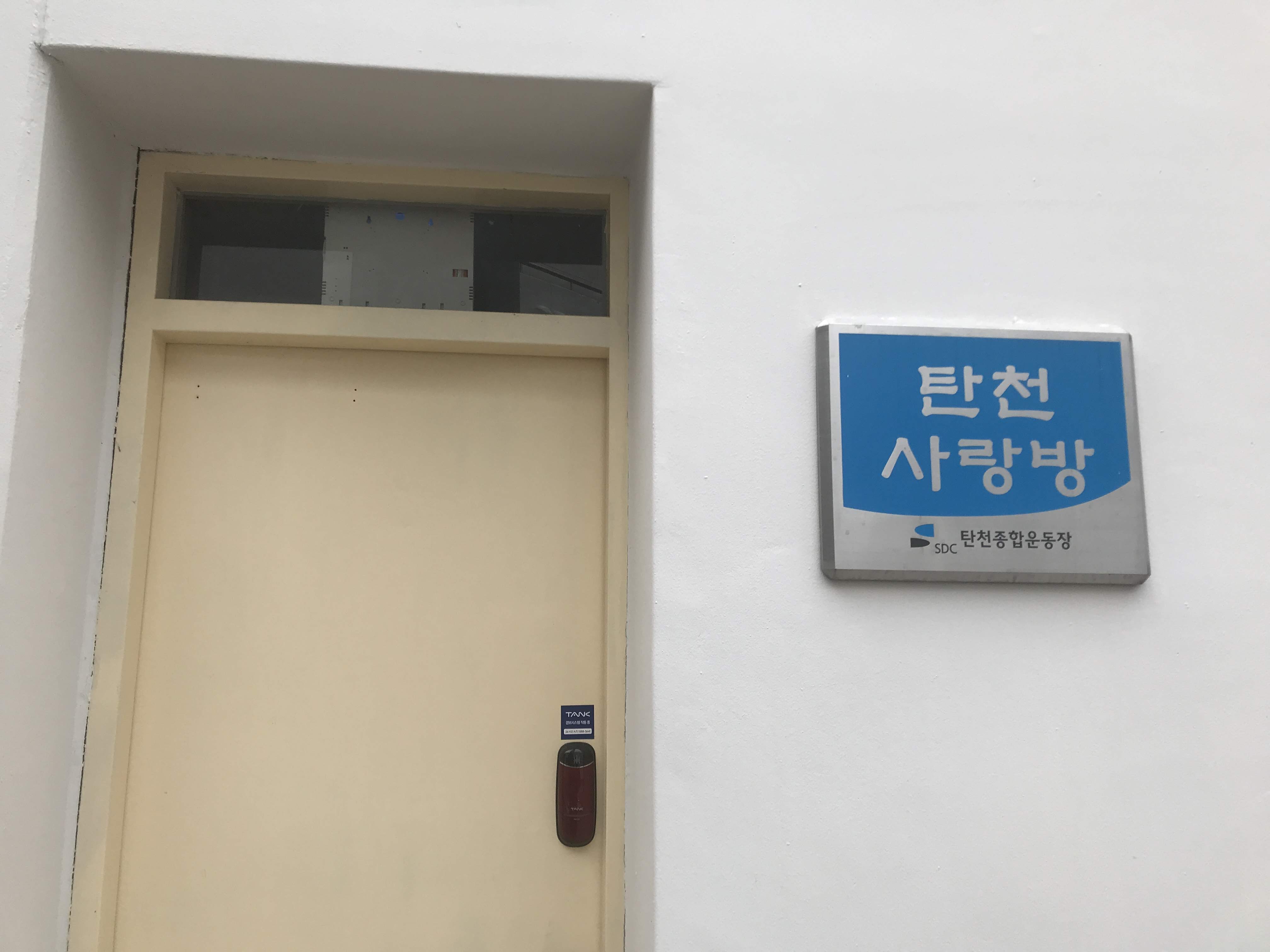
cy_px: 476
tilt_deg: +11.7
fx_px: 1027
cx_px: 635
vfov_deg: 49.7
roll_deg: +0.1
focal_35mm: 28
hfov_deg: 63.4
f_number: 1.8
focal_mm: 3.99
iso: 20
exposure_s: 1/238
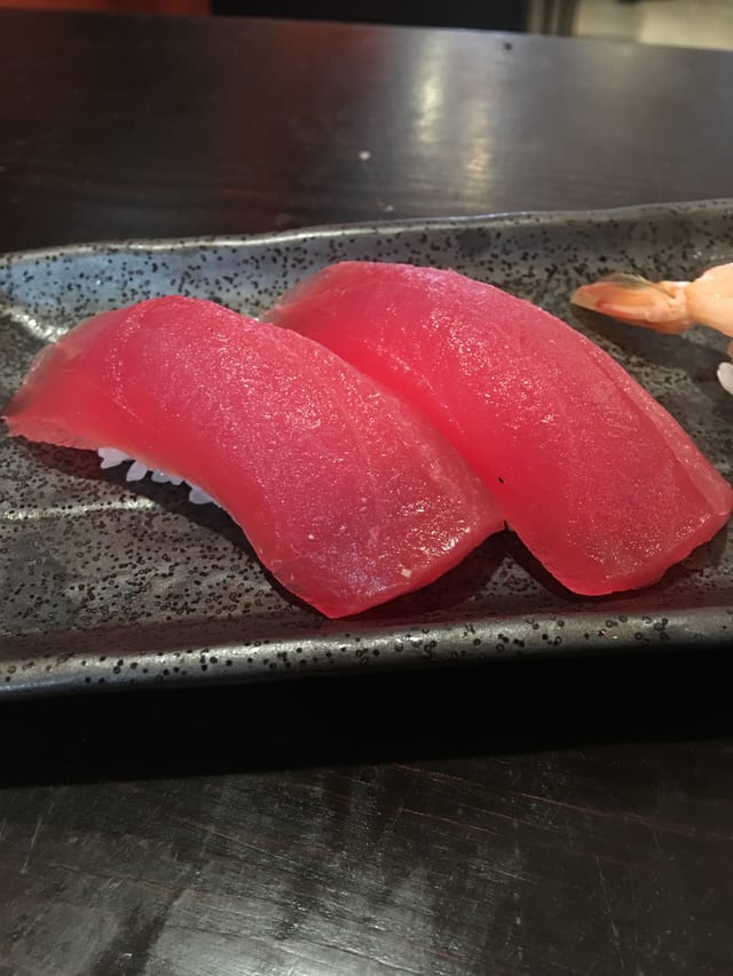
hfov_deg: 48.2
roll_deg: +1.2
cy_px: 488
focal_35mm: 29
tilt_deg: -44.5
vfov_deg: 61.7
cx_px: 366
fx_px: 819
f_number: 2.2
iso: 125
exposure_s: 1/4
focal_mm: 4.15
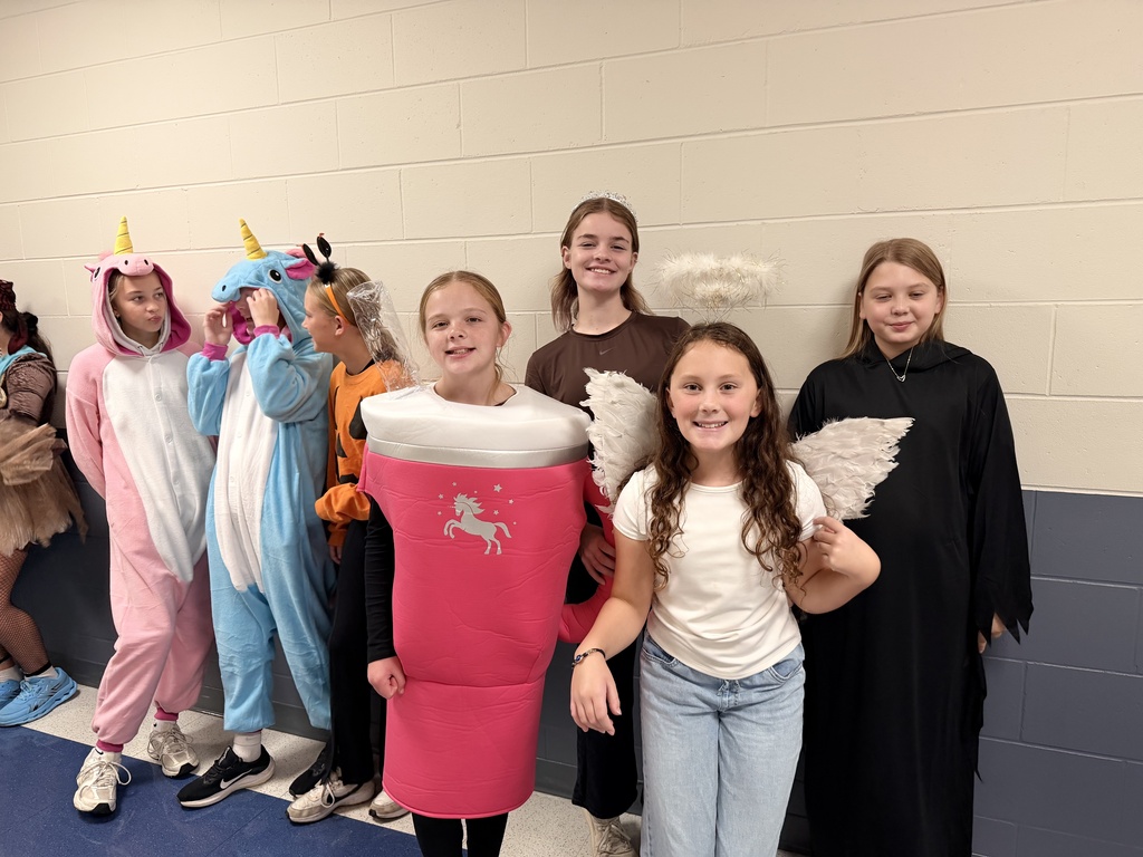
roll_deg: +0.4
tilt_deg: -9.0
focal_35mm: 24
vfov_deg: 56.8
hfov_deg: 71.6
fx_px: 792
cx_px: 572
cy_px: 428
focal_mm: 6.76
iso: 200
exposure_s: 1/94
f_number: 1.78
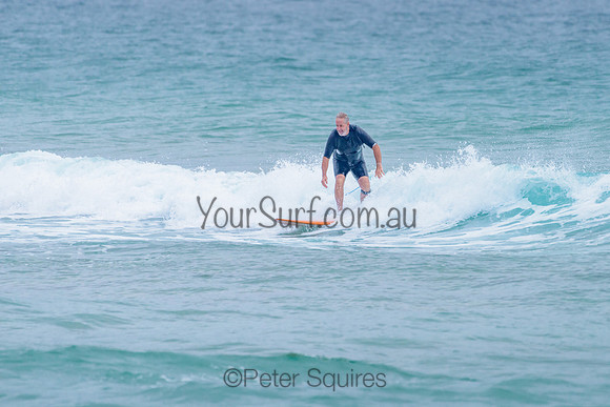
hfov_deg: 3.4
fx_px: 10385
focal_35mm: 613
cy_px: 170
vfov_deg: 2.2
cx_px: 351
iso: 450
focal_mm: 500
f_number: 5.6
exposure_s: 1/2000
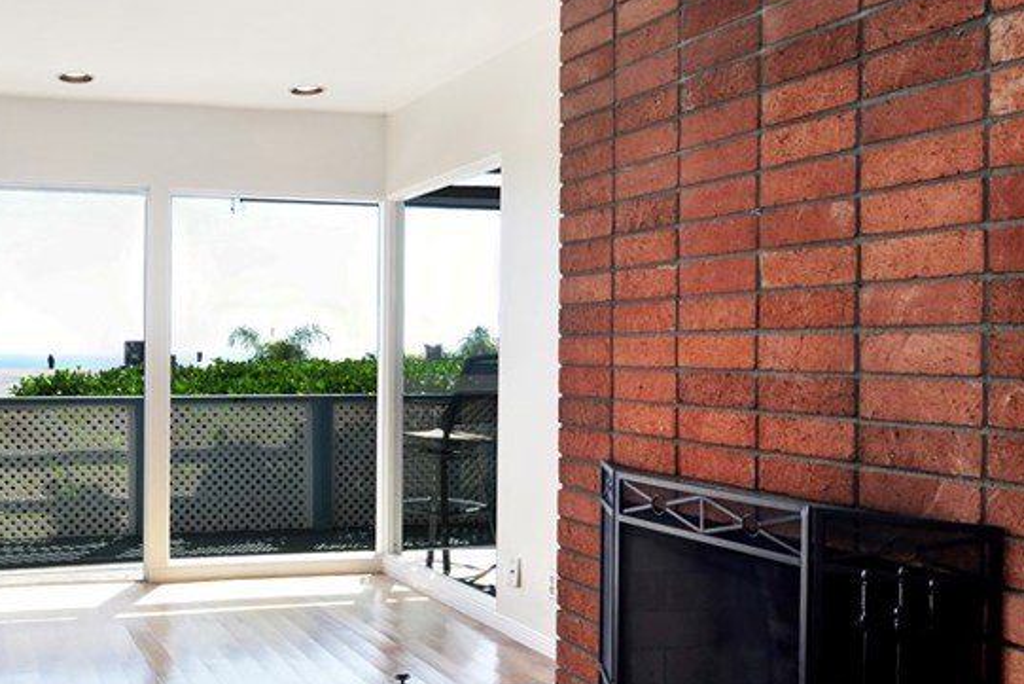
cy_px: 364
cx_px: 168
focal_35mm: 34
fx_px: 967
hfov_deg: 51.4
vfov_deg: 38.9
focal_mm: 12
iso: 200
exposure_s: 1/200
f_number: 7.1
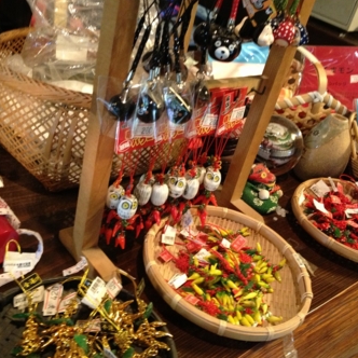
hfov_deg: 40.0
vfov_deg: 40.0
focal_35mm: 42
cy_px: 181
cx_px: 164
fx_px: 491
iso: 320
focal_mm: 4.28
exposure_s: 1/20
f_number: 2.4
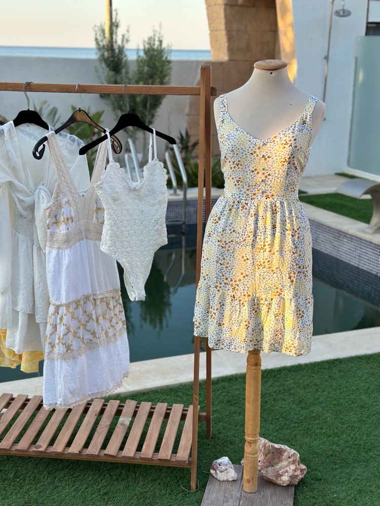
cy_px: 253
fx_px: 703
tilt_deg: -15.8
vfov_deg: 39.7
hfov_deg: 30.3
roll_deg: -1.6
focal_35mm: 48
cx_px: 190
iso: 80
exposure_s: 1/785
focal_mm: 6.86
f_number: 1.78
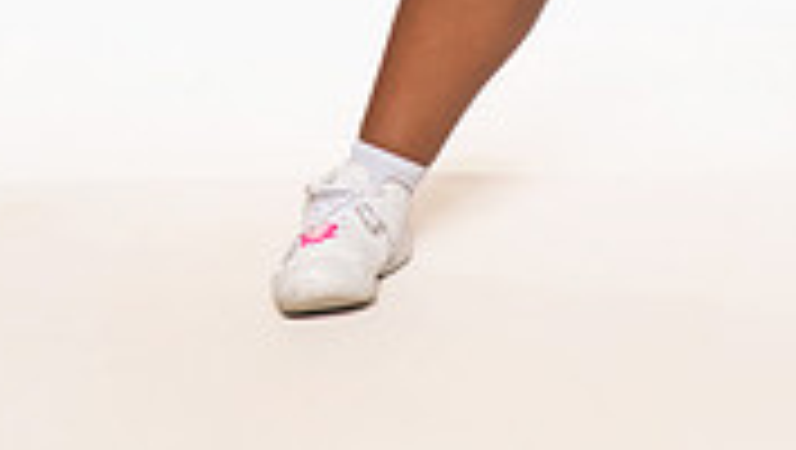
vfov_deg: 6.3
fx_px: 3930
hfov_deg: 11.5
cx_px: 643
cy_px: -513
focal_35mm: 186
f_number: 7.1
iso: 800
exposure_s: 1/320
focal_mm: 70
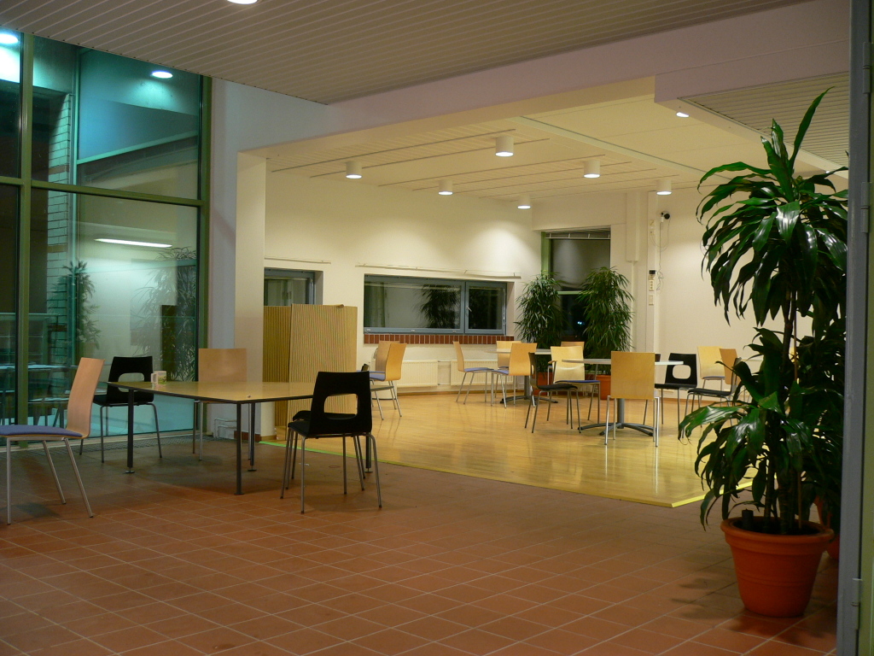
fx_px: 884
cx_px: 437
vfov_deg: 40.7
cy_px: 328
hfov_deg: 52.6
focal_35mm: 35
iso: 80
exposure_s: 1/1.3
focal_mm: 5.8
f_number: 2.8
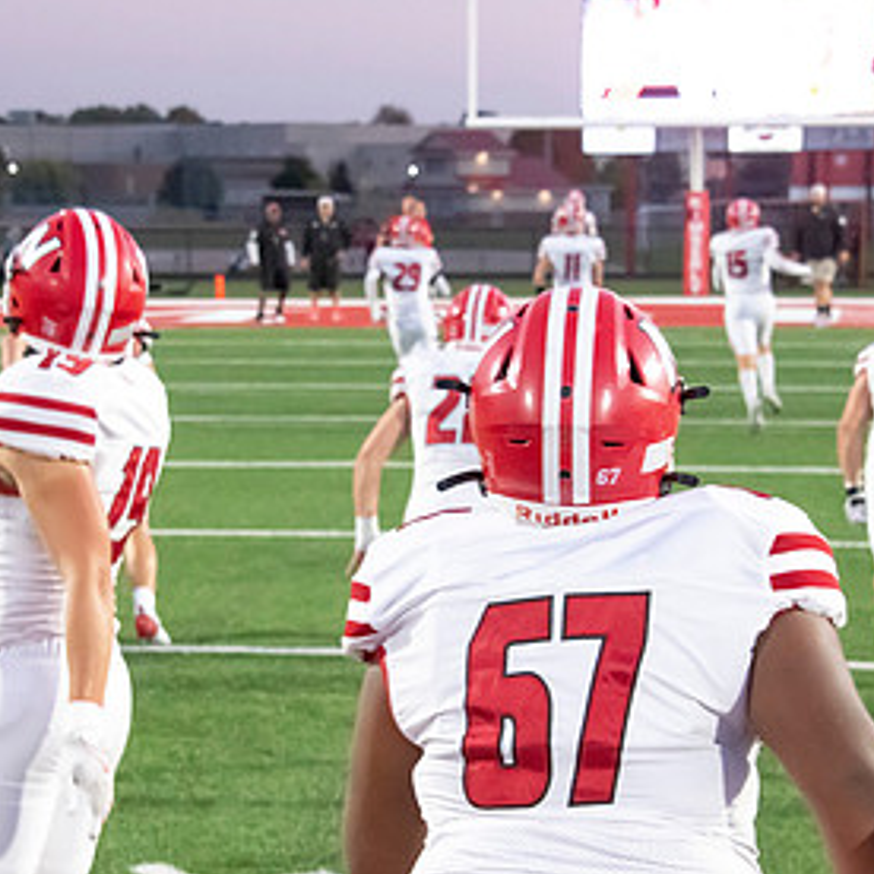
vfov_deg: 15.0
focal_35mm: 116
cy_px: 499
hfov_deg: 15.0
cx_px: 408
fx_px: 3314
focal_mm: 65
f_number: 7.1
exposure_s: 1/320
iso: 10000
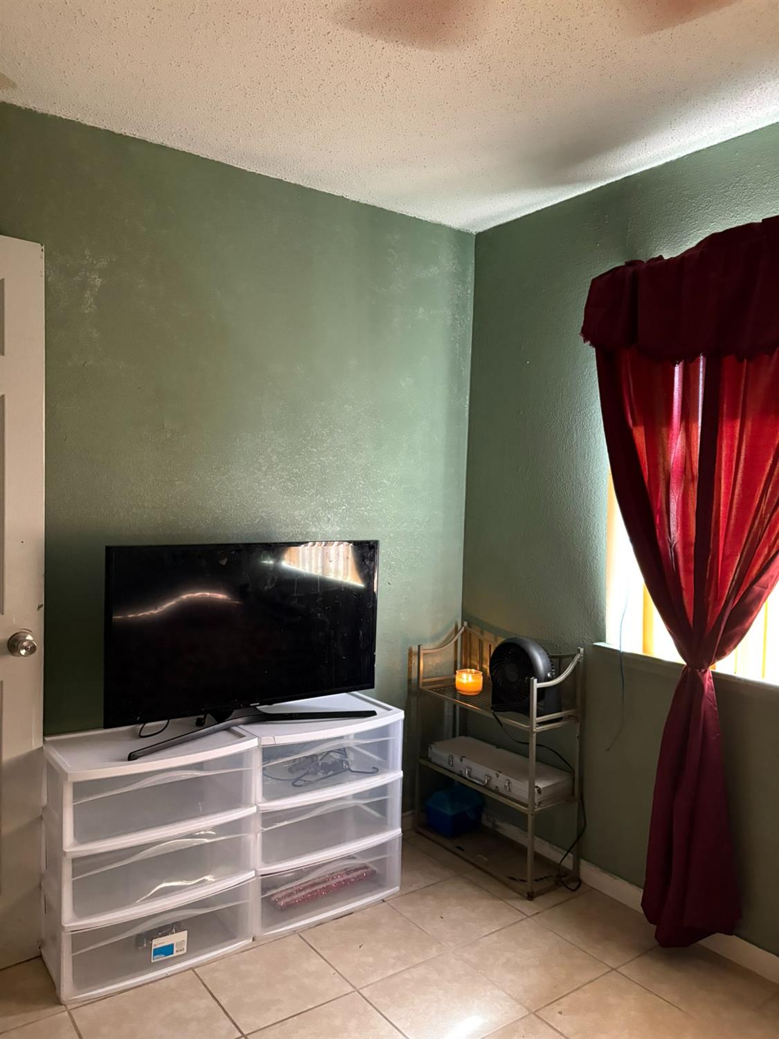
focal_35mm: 26
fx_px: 780
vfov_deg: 67.3
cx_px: 390
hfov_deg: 53.1
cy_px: 520
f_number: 1.6
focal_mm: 5.96
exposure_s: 1/30
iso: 640
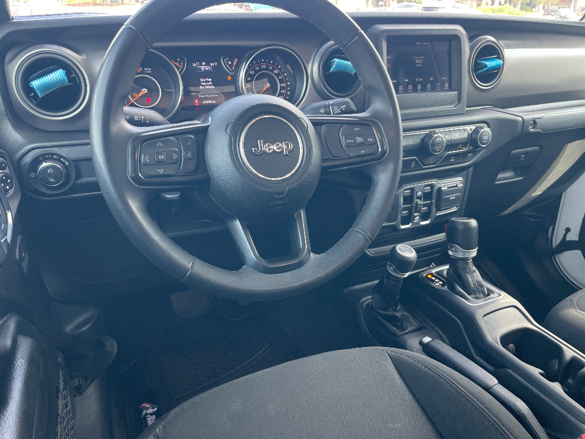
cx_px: 292
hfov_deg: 67.3
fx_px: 439
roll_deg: -0.4
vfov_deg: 53.1
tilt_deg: -23.5
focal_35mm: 26
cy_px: 220
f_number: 1.6
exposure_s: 1/121
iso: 125
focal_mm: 4.2
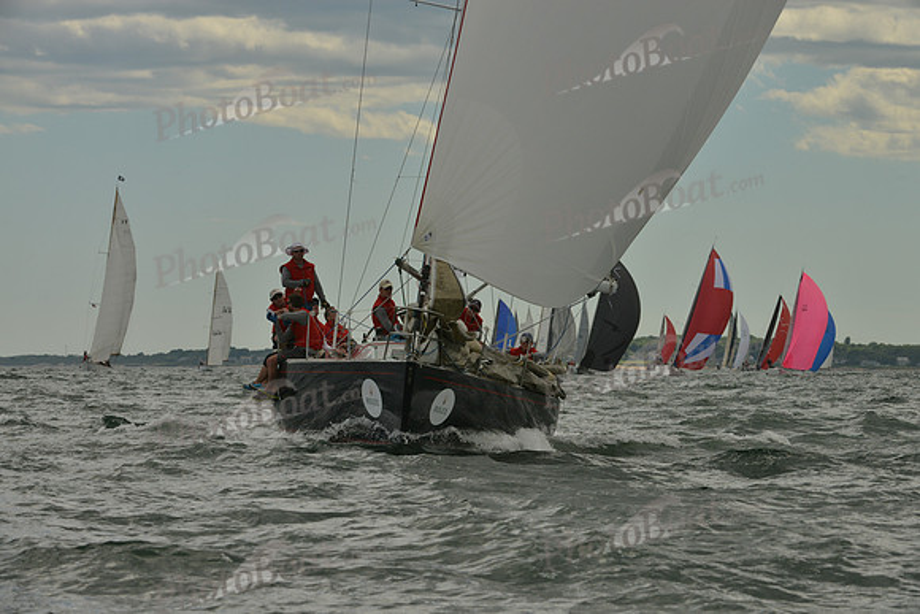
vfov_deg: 6.9
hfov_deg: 10.3
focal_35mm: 200
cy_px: 307
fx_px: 5112
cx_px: 460
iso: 400
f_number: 13
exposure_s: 1/800
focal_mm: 200
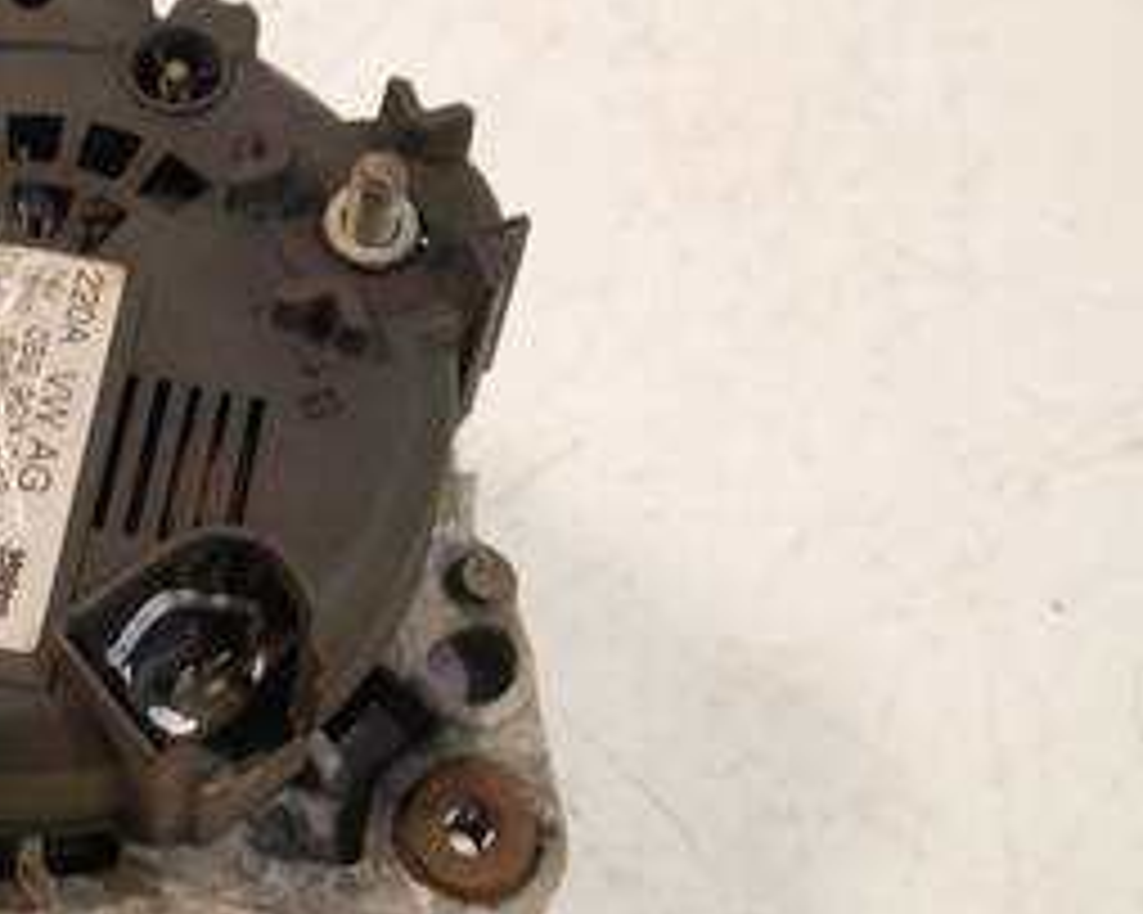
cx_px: 68
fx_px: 1995
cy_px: 365
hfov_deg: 30.3
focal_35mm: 59
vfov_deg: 25.7
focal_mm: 16
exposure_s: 1/60
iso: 640
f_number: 3.8
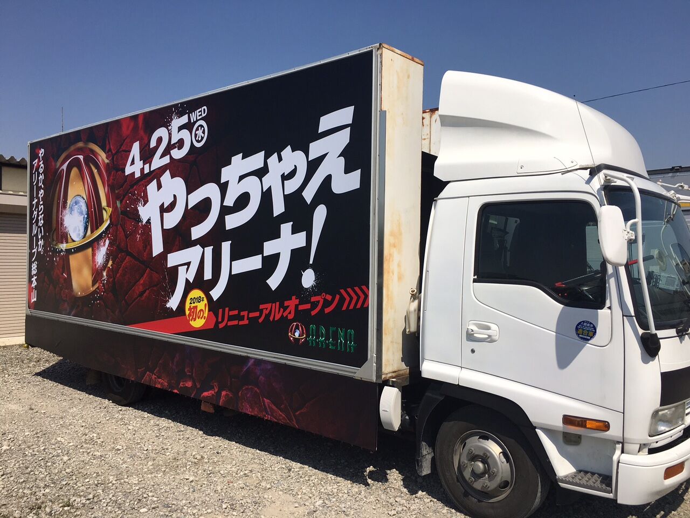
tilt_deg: +0.6
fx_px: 578
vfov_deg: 48.2
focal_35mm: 29
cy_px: 259
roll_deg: -0.1
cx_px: 345
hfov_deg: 61.7
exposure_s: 1/3344
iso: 25
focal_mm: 4.15
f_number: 2.2
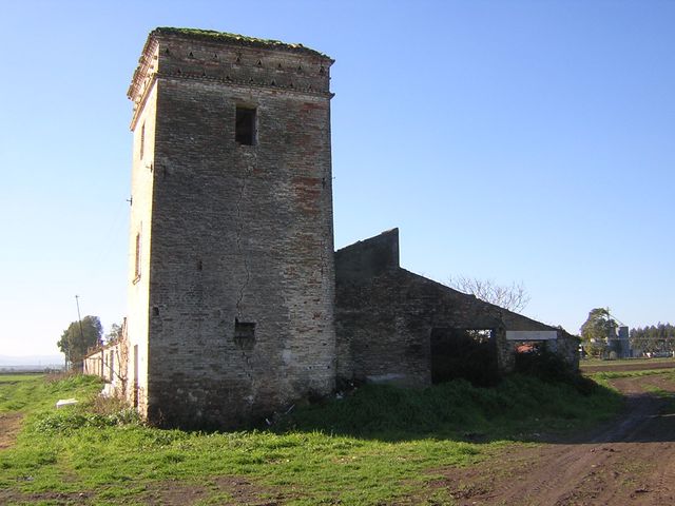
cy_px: 253
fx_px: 702
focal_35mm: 36
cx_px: 338
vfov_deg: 39.7
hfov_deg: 51.4
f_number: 5.2
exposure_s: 1/185
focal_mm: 4.7
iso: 100
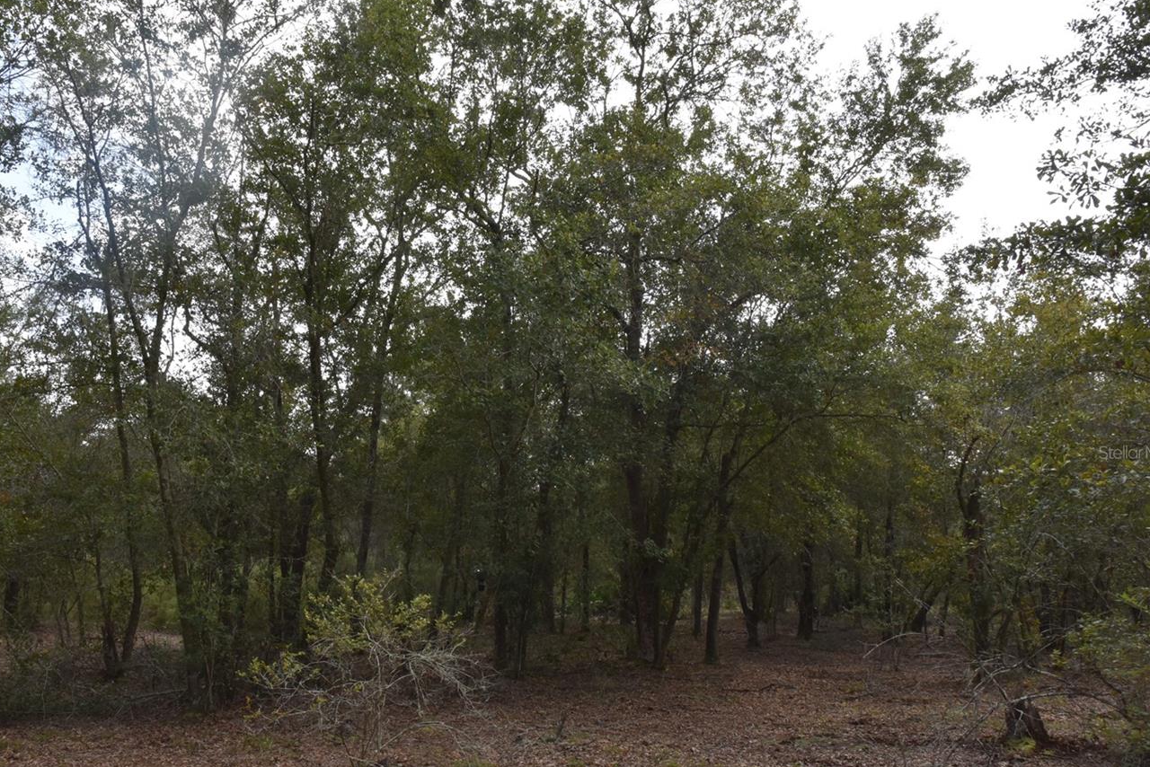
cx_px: 460
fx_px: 958
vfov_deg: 43.5
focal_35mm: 30
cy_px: 452
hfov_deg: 61.4
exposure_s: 1/200
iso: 1250
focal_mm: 24
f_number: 5.6
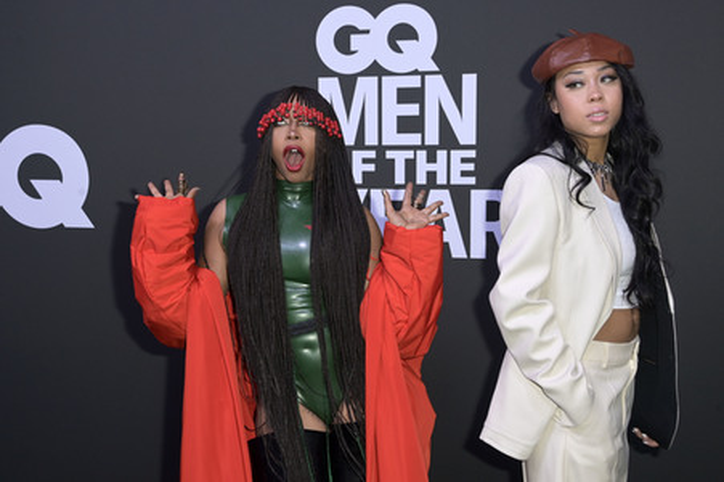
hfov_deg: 41.1
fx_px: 965
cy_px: 241
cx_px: 362
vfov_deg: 28.0
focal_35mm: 48
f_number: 5.6
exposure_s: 1/250
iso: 1000
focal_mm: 48
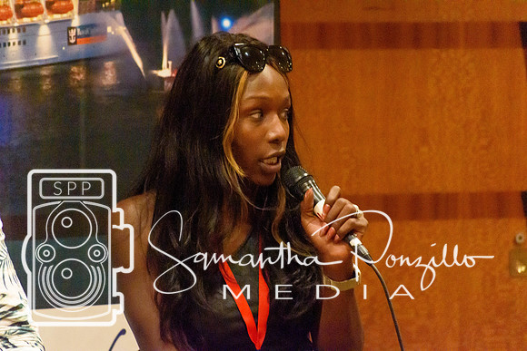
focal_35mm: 330
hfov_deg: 6.2
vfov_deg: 4.2
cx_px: 264
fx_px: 4832
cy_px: 176
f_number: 5.6
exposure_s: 1/125
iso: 12800
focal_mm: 220
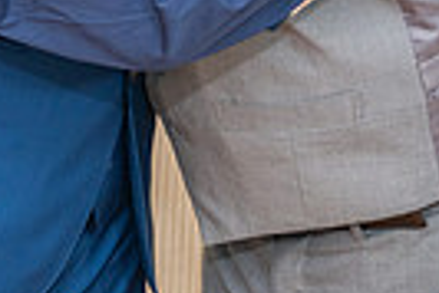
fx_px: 2258
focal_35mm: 185
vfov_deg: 7.1
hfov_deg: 11.1
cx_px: 211
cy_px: -322
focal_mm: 40
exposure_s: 1/160
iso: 400
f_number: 3.5
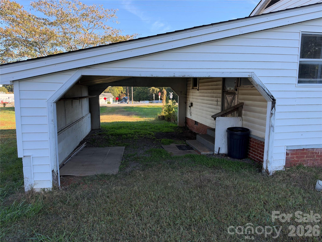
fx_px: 223
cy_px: 121
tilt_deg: -7.4
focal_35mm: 24
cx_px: 161
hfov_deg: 71.6
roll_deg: -0.6
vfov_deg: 56.8
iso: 80
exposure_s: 1/754
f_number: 1.8
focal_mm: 6.93
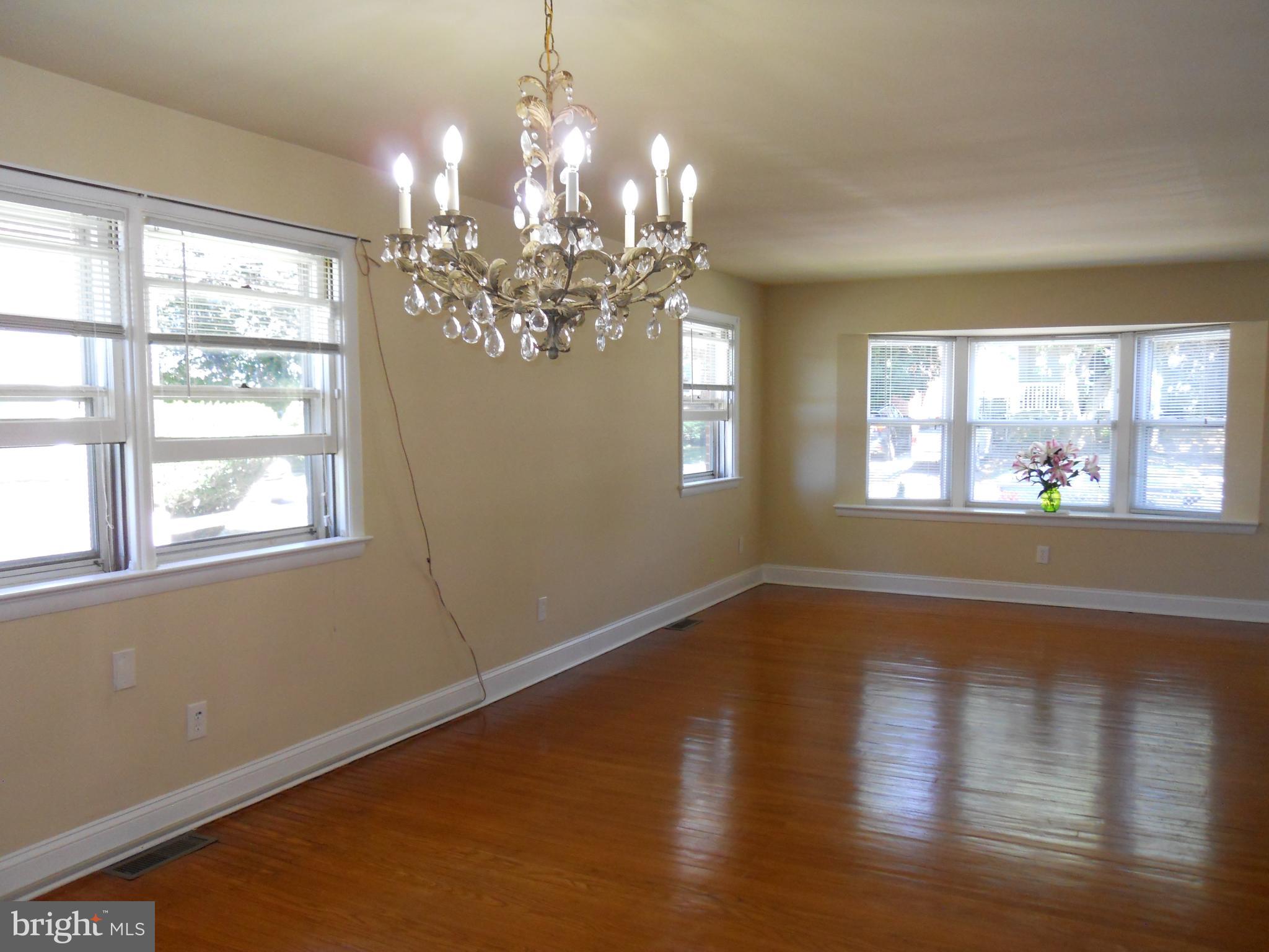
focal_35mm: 28
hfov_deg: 63.4
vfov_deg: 49.7
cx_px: 634
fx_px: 1026
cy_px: 476
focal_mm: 5
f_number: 2.7
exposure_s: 1/60
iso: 320
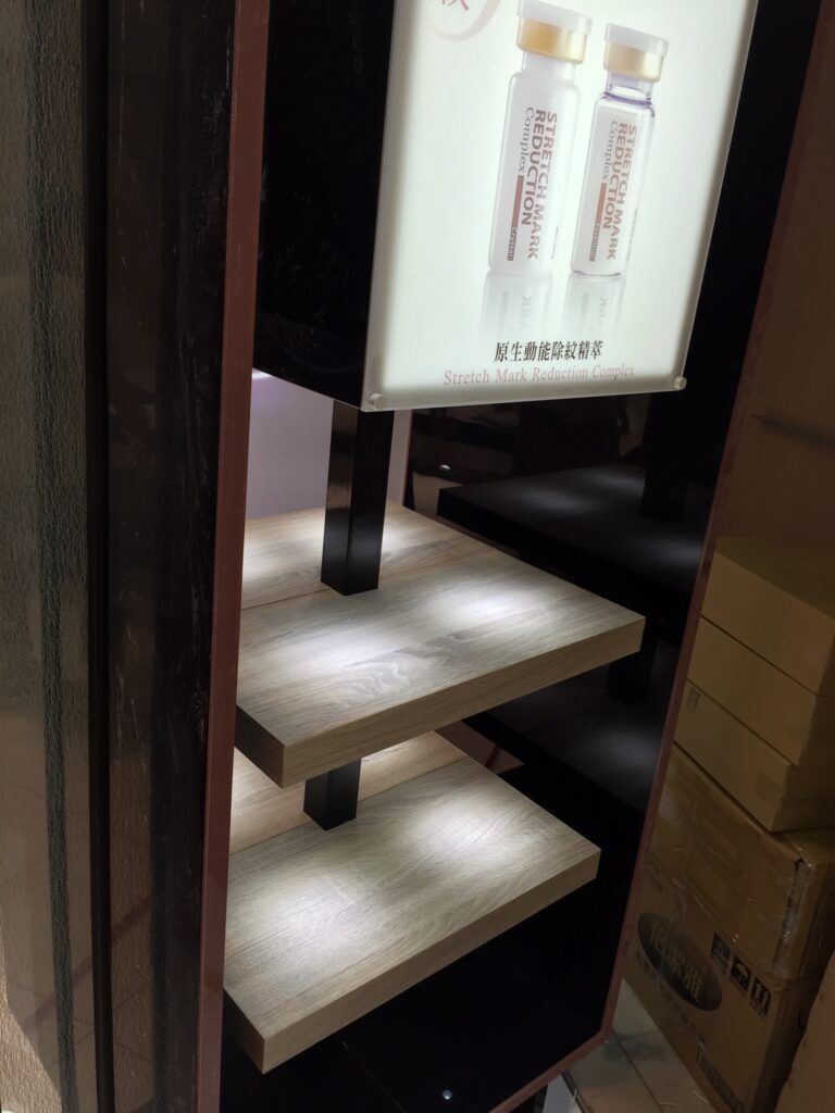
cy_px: 556
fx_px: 933
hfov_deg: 48.2
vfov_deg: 61.7
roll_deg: -6.9
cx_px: 418
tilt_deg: -20.7
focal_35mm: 29
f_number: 2.2
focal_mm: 4.15
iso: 40
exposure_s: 1/60
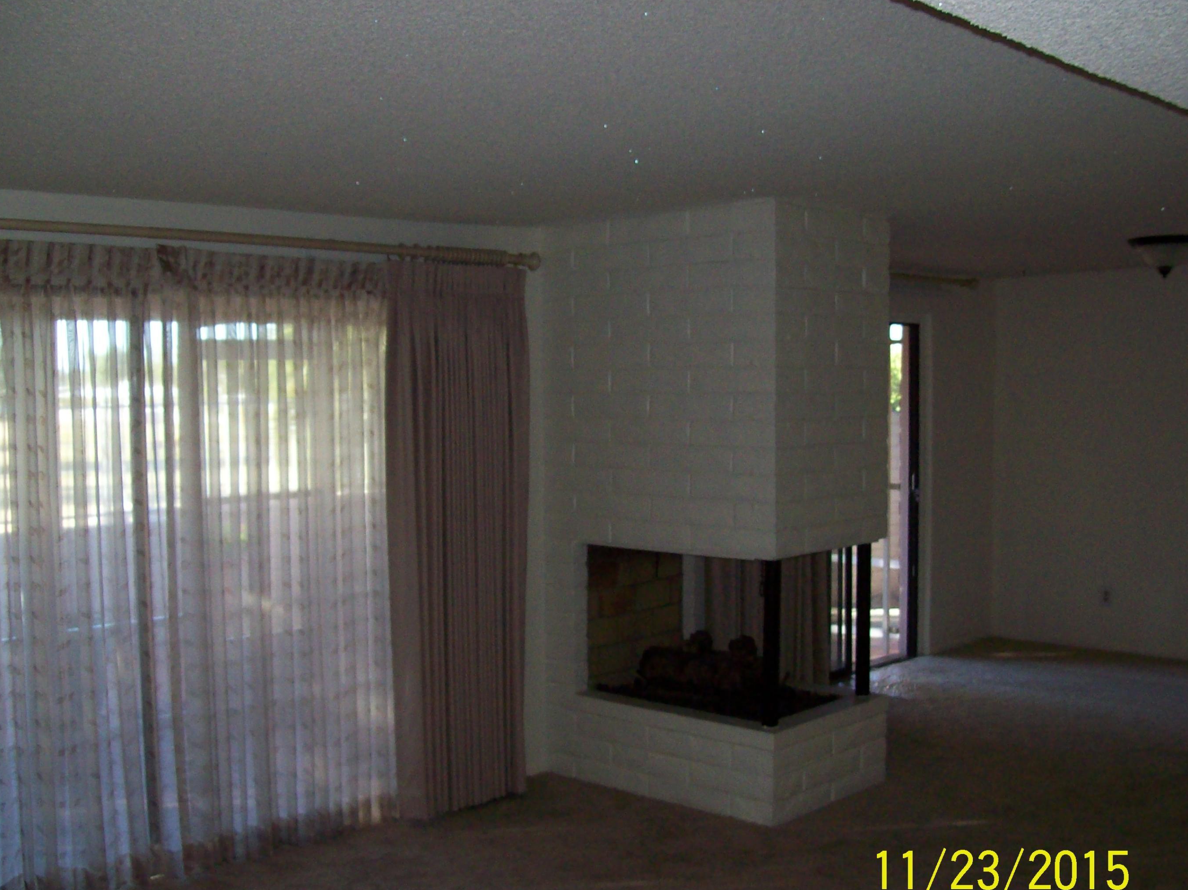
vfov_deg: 35.9
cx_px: 565
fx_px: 1372
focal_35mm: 40
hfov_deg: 46.8
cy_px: 472
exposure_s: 1/64
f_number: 2.7
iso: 200
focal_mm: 6
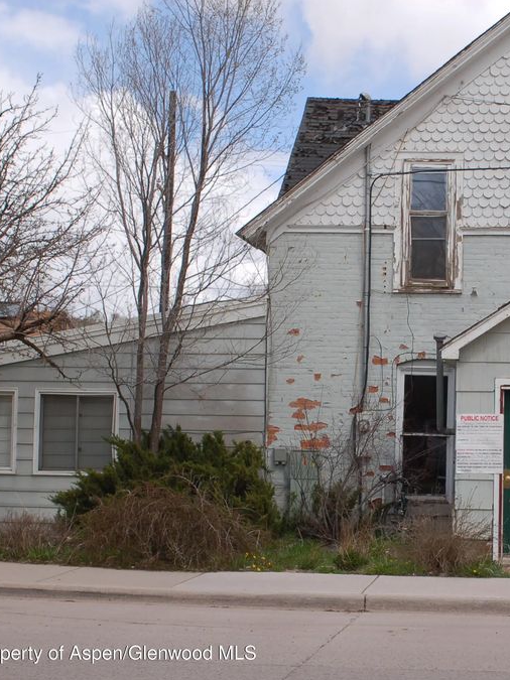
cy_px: 341
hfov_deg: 20.7
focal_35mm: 70
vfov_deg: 27.8
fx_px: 1376
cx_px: 423
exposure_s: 1/250
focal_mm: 32
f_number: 9
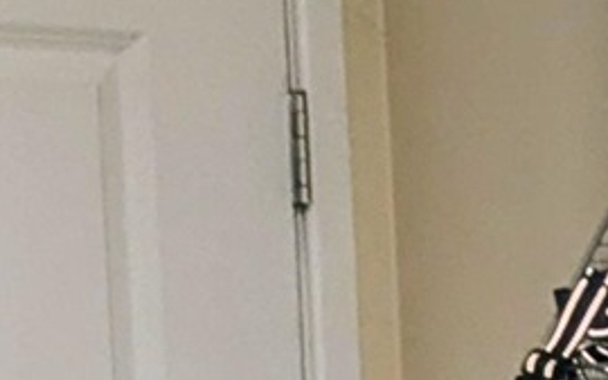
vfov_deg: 5.7
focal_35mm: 226
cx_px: 1492
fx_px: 3746
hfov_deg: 8.4
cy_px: 670
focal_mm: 5.43
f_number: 1.89
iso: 61
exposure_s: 1/24
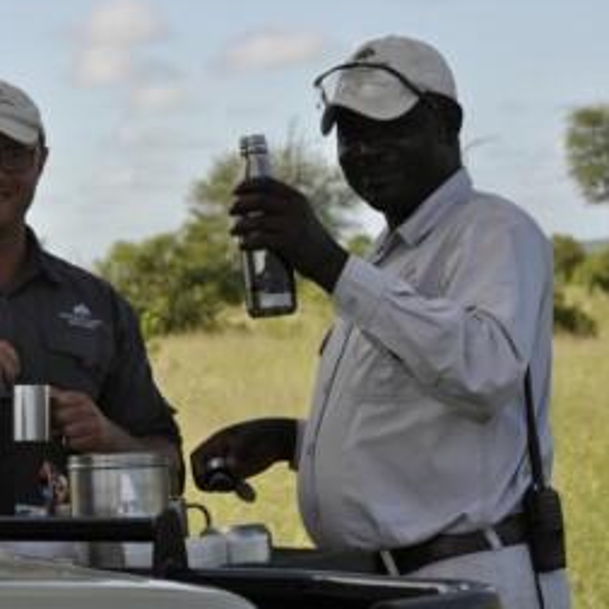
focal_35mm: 141
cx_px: 149
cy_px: 294
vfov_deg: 12.4
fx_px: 2806
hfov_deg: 12.3
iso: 200
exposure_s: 1/400
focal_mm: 70
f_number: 8
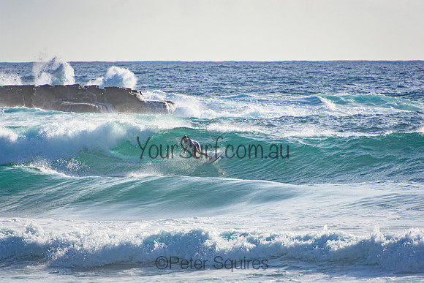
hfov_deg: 3.4
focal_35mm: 600
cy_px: 142
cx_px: 212
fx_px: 7068
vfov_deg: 2.3
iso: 280
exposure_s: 1/2000
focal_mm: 400
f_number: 5.6
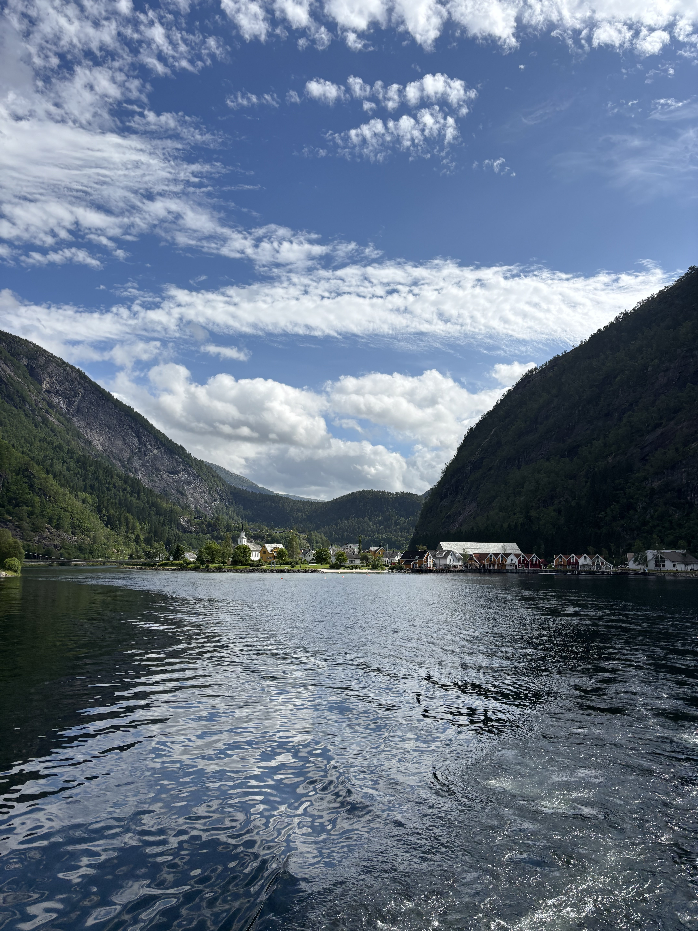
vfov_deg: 67.3
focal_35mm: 26
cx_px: 349
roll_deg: +0.5
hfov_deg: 53.1
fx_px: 699
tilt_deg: +8.2
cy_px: 466
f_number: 1.6
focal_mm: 5.96
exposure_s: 1/6329
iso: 50
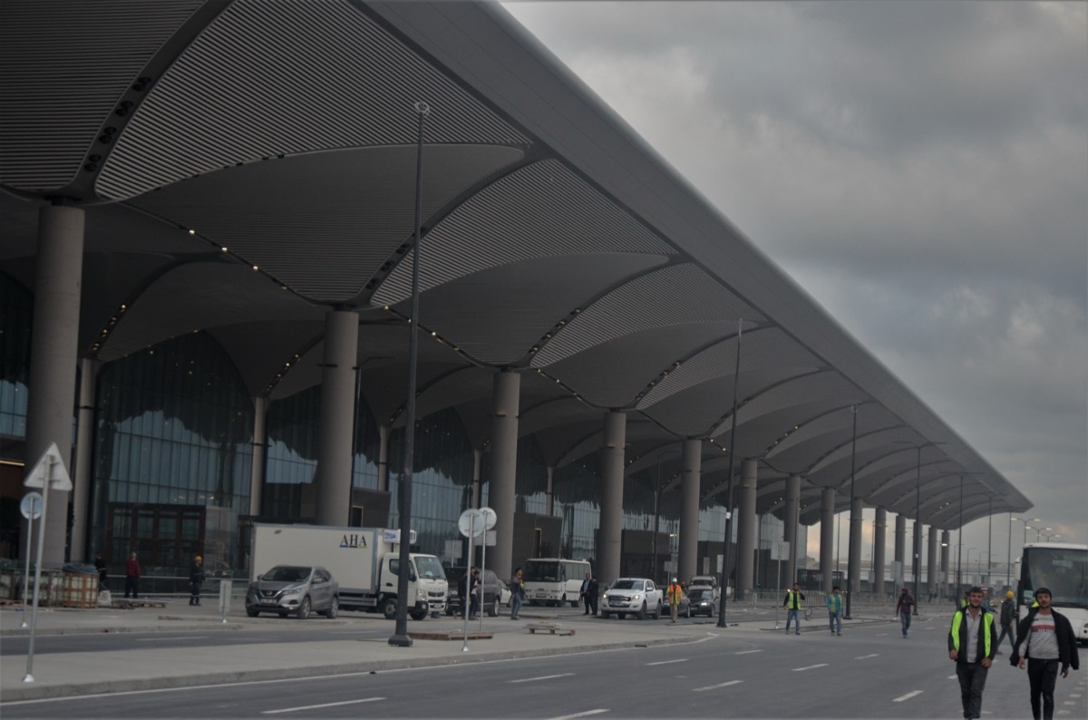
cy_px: 360
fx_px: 2035
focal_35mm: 68
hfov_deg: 29.9
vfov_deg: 20.1
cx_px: 544
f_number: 4.8
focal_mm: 45
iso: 800
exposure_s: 1/640
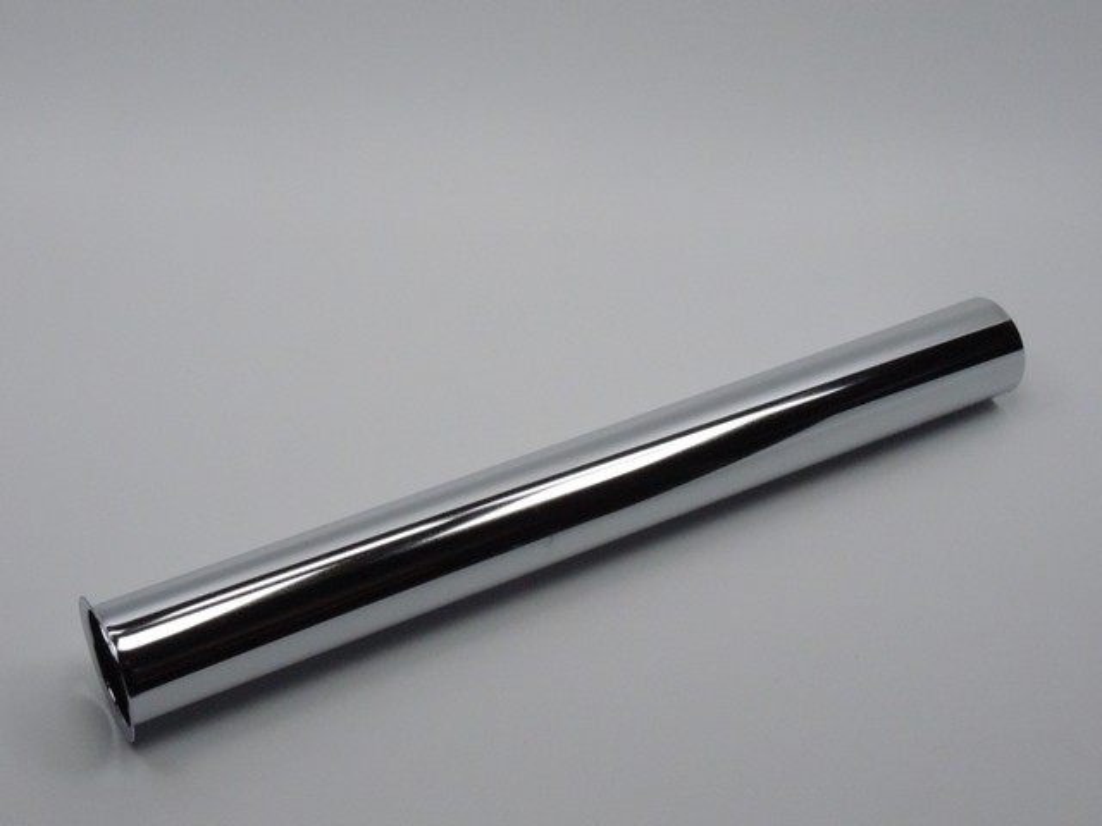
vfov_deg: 29.1
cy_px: 413
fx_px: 1592
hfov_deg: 38.2
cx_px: 551
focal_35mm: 50
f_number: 6.3
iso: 2000
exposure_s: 1/3200
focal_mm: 11
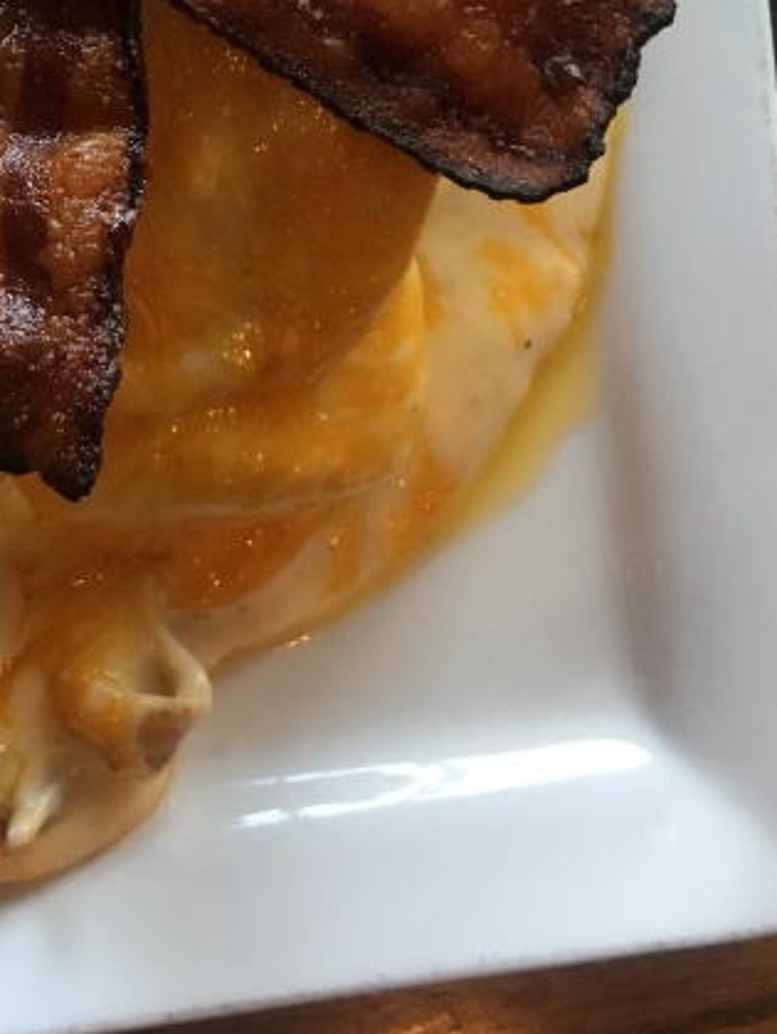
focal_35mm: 59
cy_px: 23
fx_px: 1763
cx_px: 113
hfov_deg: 24.3
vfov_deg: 30.6
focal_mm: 4.15
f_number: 2.2
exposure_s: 1/30
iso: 100
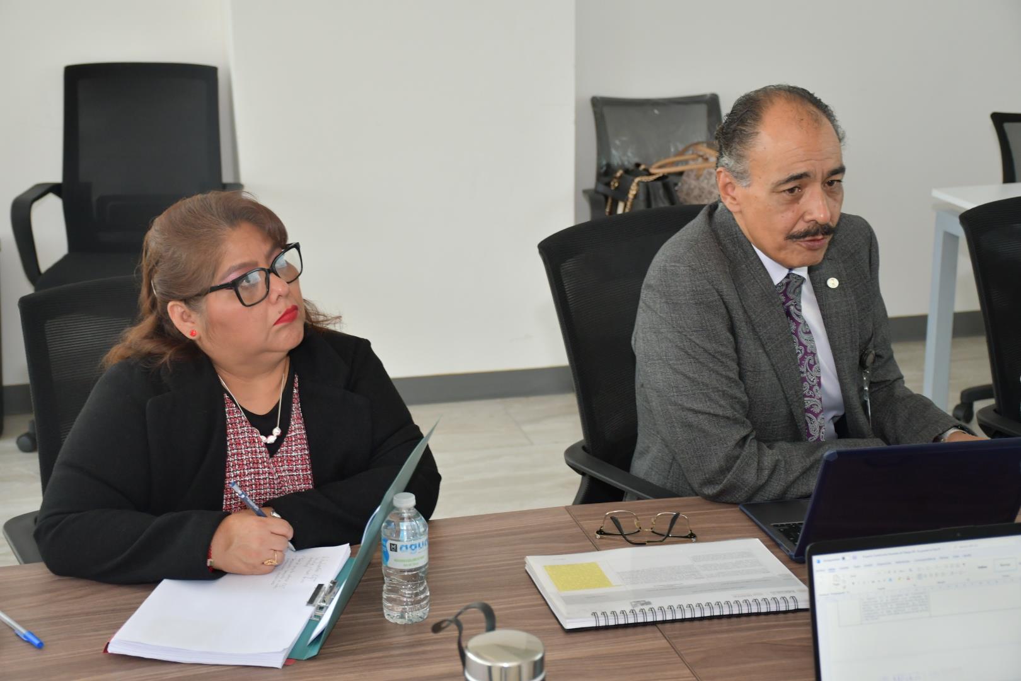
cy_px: 340
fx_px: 1787
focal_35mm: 63
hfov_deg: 31.9
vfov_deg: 21.6
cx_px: 510
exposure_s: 1/60
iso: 1000
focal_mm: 42
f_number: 4.5
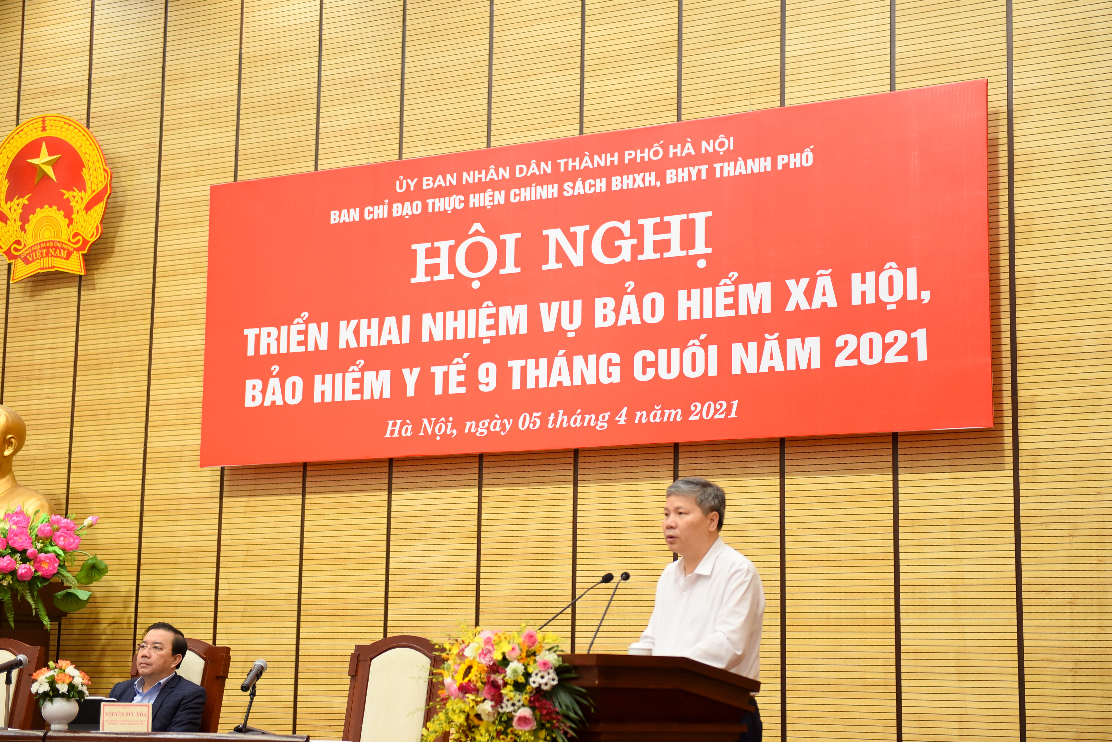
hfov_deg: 32.4
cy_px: 371
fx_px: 1916
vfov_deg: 21.9
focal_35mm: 62
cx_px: 556
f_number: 2.8
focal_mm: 62
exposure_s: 1/80
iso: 640
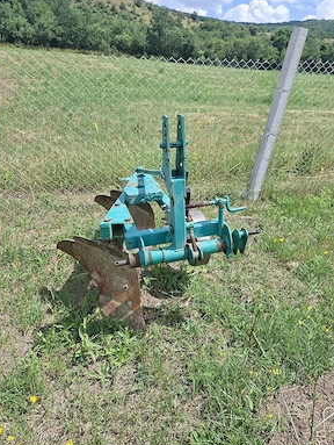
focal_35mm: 24
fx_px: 308
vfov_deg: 71.5
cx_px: 164
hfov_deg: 56.9
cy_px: 217
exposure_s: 1/2000
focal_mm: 5.54
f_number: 1.8
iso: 50
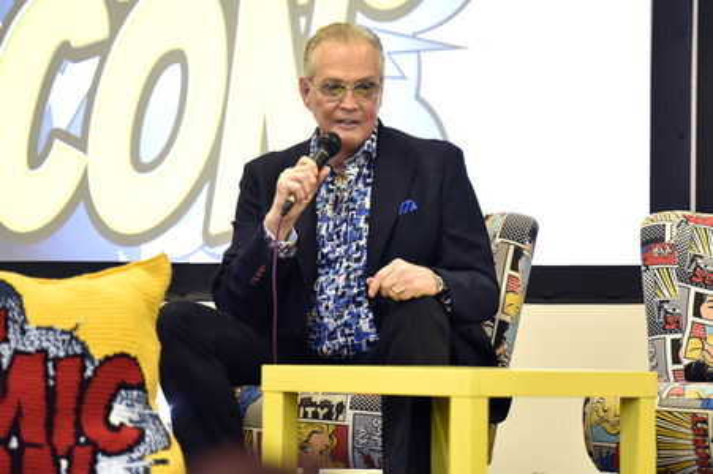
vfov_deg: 7.0
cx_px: 356
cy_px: 237
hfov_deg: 10.6
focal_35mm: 195
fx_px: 3859
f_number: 3.5
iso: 4500
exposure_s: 1/125
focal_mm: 195
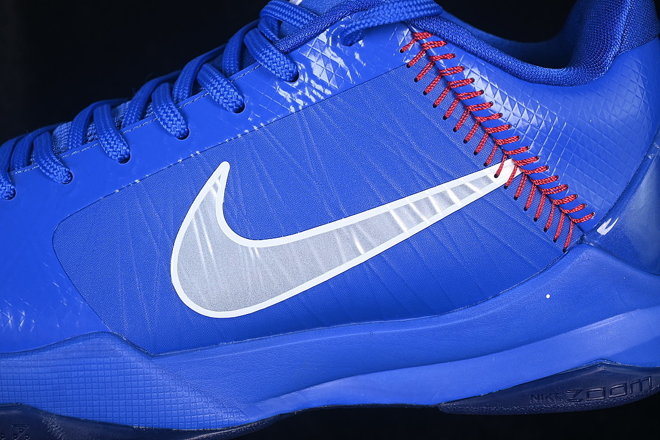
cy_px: 220
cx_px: 330
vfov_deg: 18.2
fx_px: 1375
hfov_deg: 27.0
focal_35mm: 75
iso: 160
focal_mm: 50
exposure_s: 1/80
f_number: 6.3
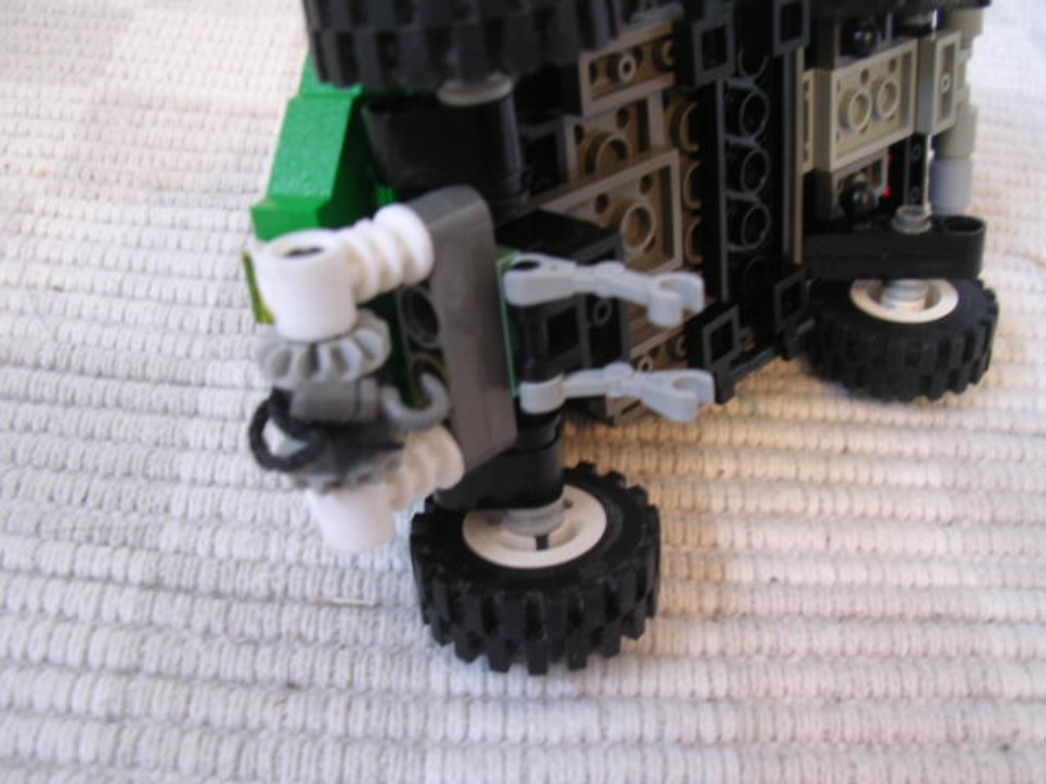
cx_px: 523
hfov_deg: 49.0
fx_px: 1148
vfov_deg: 37.7
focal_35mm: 38
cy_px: 392
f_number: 2.8
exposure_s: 1/3.6
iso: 143
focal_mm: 5.8
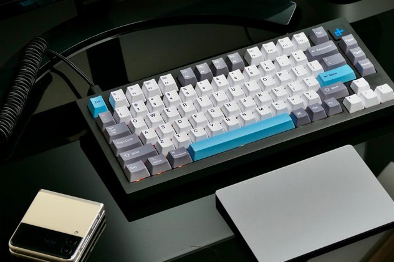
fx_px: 1520
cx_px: 206
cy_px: 124
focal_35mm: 139
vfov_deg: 9.8
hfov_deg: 14.8
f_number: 4.5
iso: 125
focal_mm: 44.41
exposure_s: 1/80
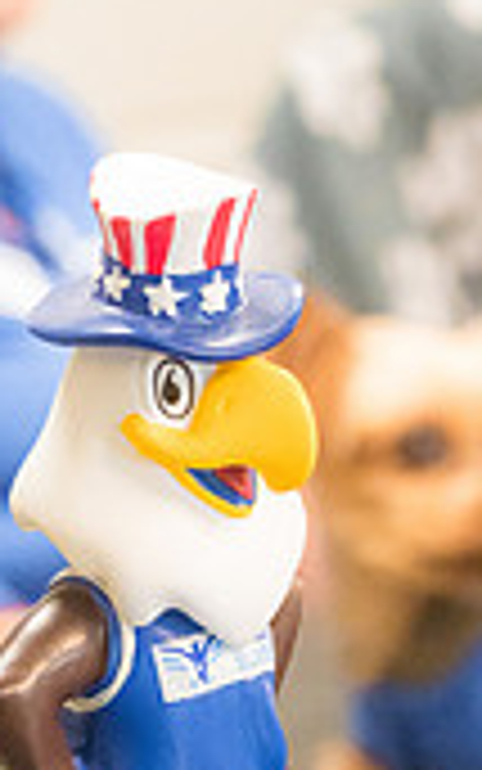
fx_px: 2814
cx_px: 185
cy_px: 662
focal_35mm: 134
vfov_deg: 15.4
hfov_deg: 9.8
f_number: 8
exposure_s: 1/320
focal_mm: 50
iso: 20000
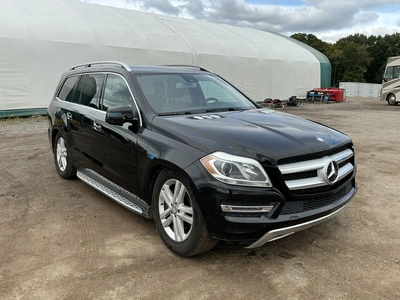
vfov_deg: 49.7
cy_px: 150
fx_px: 324
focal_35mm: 28
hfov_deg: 63.4
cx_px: 200
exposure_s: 1/997
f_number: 1.8
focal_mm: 3
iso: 25
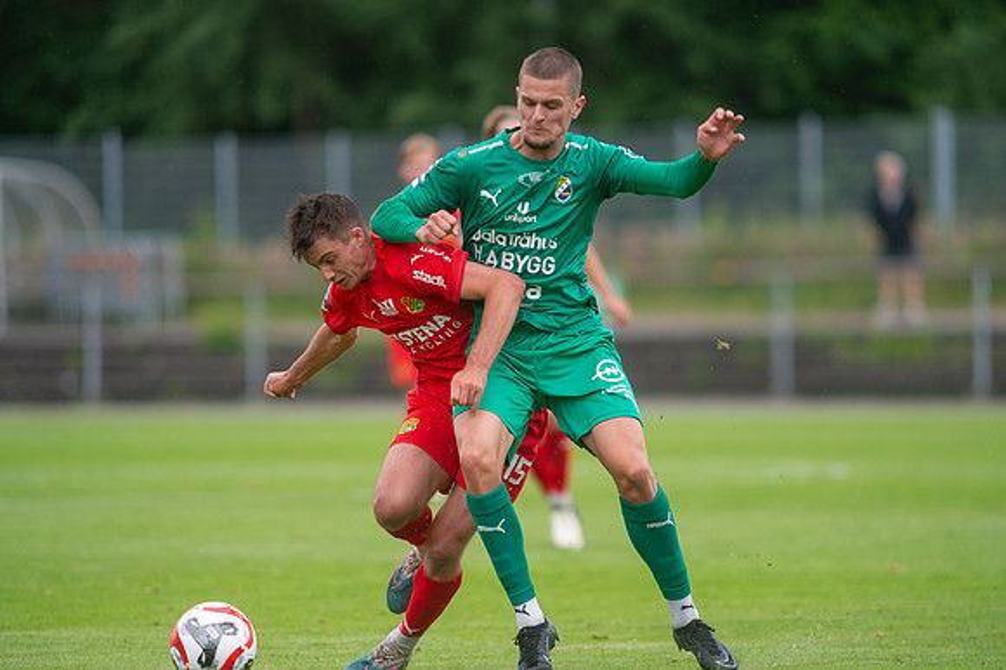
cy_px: 335
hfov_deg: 4.9
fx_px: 11730
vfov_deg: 3.3
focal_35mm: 420
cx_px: 503
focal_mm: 420
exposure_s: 1/1250
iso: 800
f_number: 4
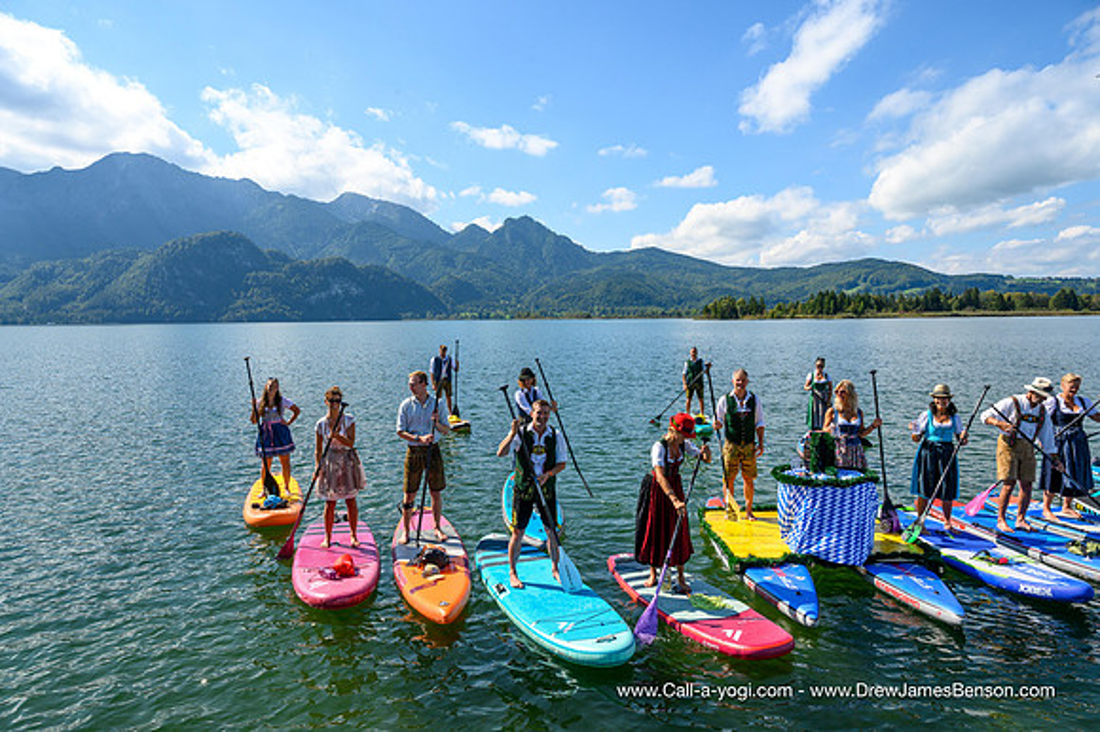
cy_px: 366
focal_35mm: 24
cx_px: 550
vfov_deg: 53.1
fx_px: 733
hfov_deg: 73.8
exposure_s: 1/500
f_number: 11
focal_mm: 24
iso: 200
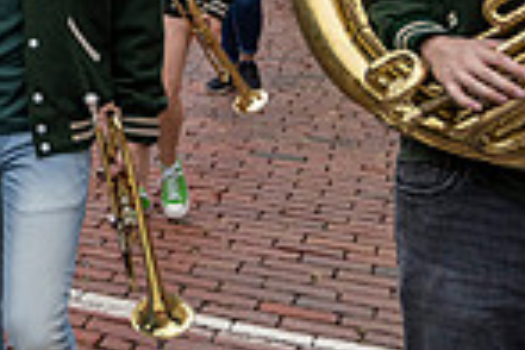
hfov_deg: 18.6
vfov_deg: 13.8
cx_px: -293
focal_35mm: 95
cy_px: -127
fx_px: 1385
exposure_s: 1/1600
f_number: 4
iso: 640
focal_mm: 24
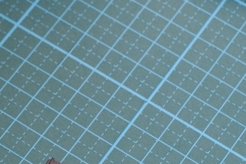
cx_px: -115
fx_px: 1278
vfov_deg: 7.3
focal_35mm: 187
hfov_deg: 10.6
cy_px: 115
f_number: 5.6
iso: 200
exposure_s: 1/125
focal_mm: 35
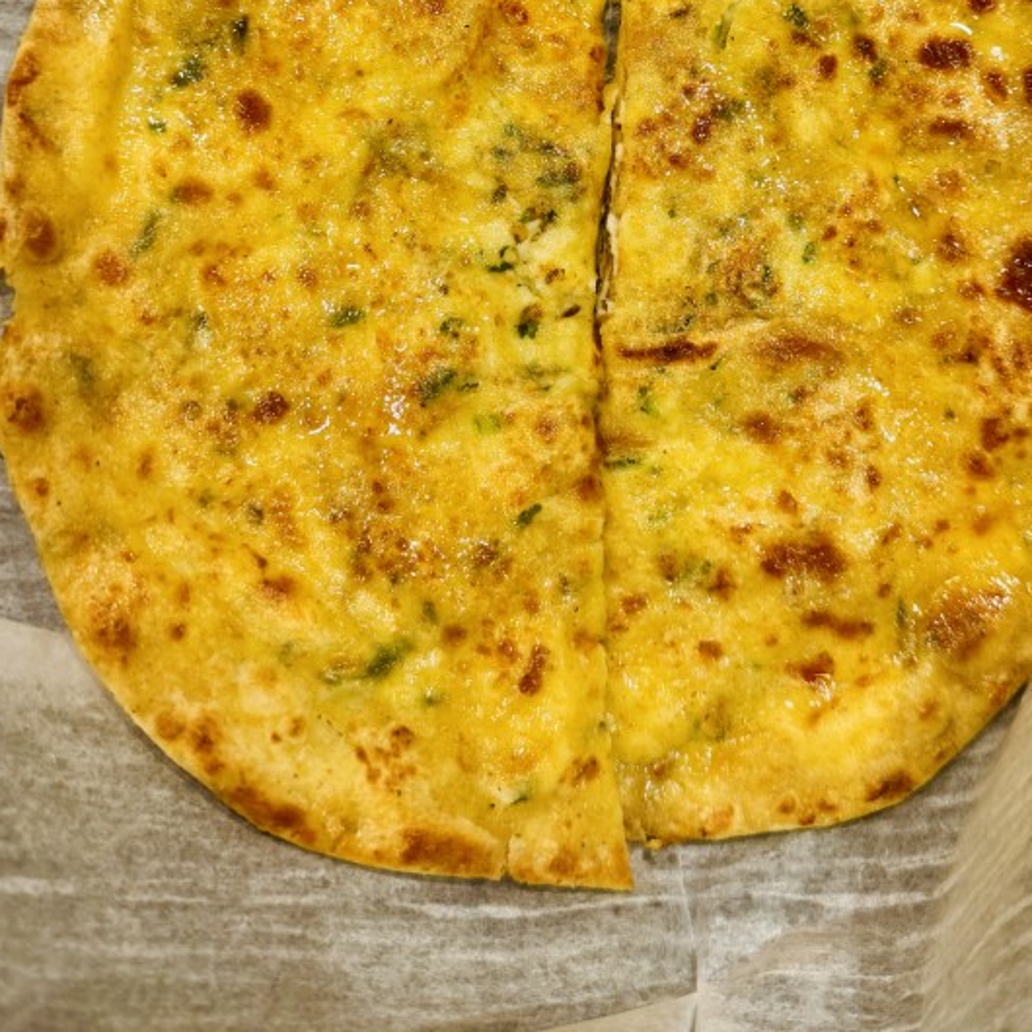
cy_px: 177
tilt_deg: -80.1
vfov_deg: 39.0
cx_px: 613
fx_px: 1383
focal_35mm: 41
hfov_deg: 40.8
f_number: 1.78
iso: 160
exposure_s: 1/60
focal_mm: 6.76
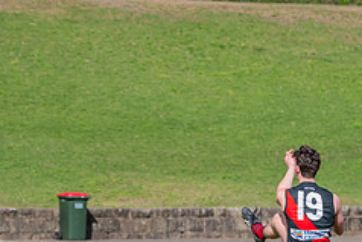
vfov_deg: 2.6
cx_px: 266
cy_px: 256
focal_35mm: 528
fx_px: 5312
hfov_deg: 3.9
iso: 800
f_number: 9
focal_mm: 200
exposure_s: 1/1600
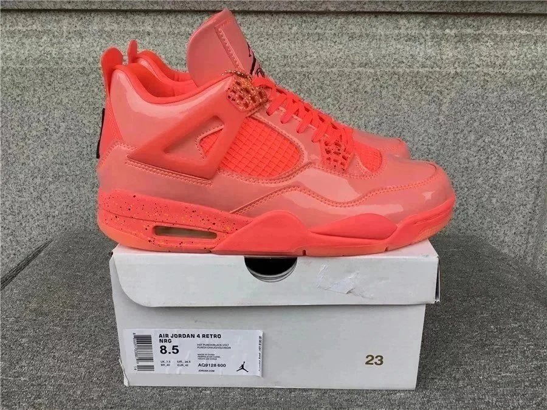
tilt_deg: -19.7
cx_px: 274
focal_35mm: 31
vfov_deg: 45.4
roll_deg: -0.1
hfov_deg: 58.4
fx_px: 490
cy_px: 205
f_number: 2.4
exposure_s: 1/100
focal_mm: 3.3
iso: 25
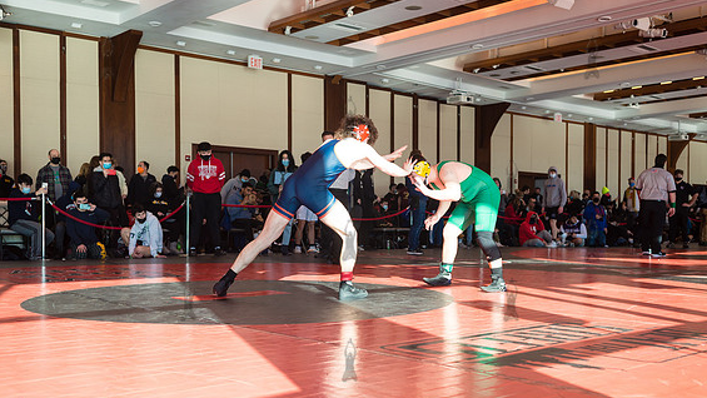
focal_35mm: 40
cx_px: 349
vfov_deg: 29.6
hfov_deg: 50.5
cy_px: 238
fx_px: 750
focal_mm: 35
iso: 400
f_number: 3.5
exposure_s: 1/400
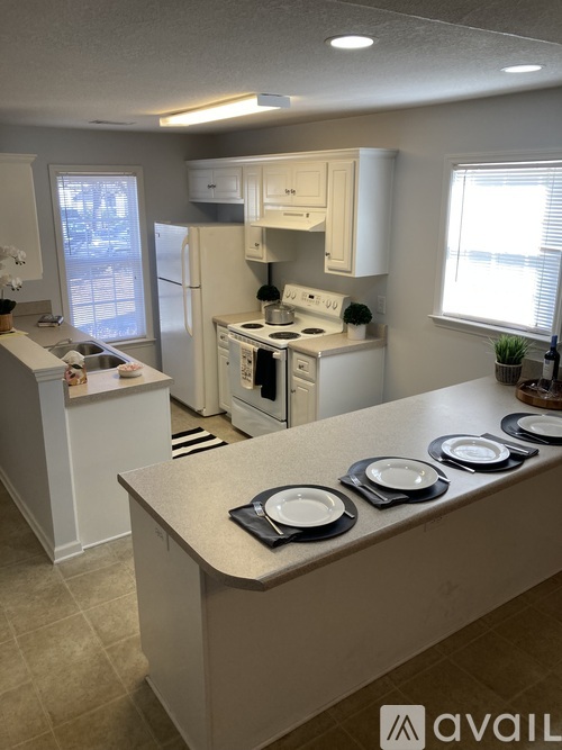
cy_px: 375
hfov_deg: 49.7
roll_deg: -0.1
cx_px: 281
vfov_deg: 63.5
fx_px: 606
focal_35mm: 28
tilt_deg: -15.2
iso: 50
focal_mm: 3.99
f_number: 1.8
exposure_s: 1/120
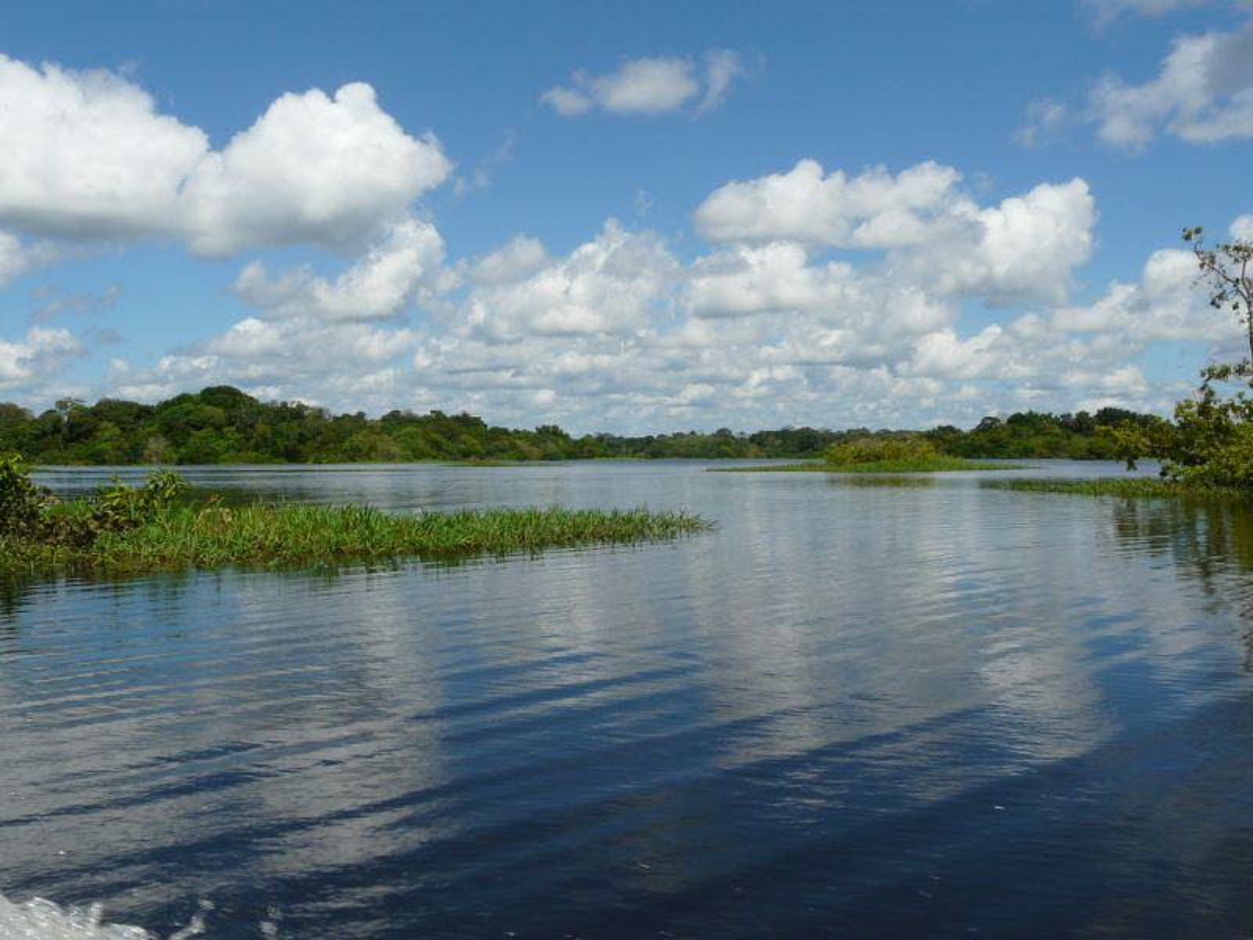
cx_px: 626
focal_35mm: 33
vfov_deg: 42.9
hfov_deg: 55.4
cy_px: 470
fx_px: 1195
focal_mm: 4.6
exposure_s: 1/400
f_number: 7.1
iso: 100
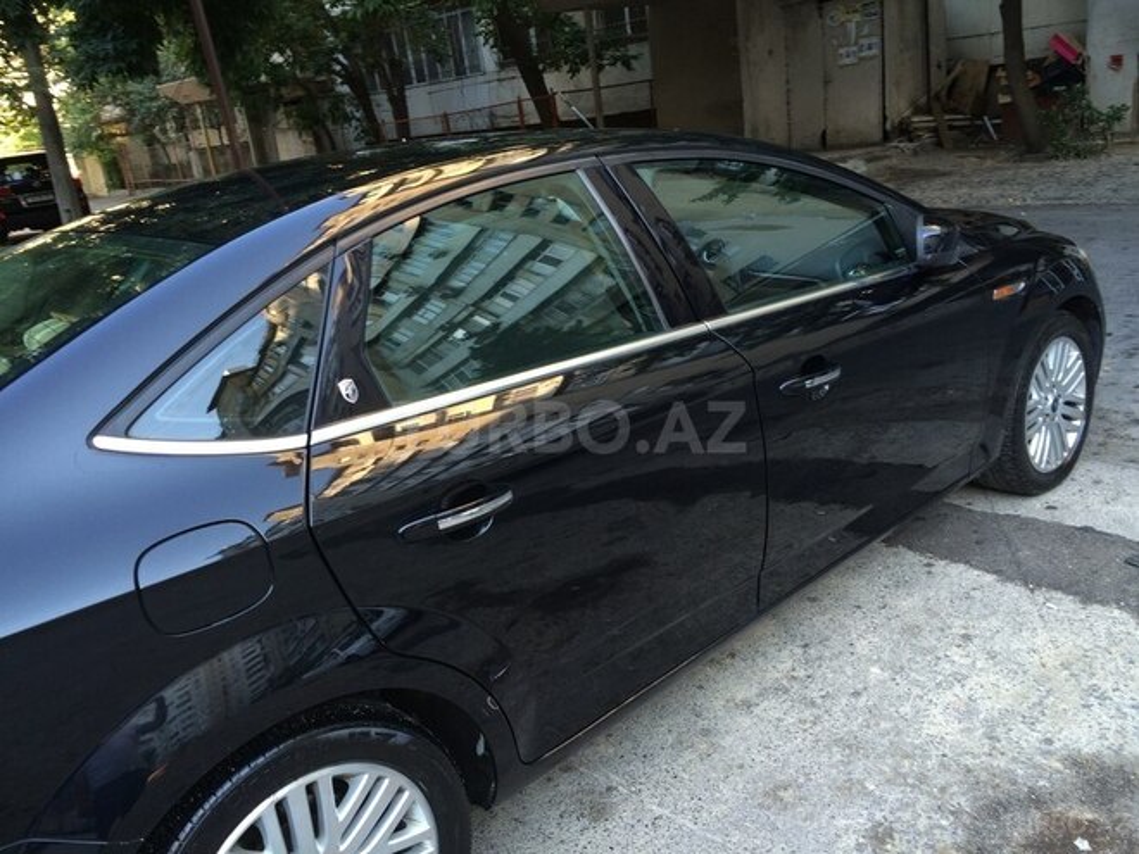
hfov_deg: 61.7
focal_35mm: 29
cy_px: 427
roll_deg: +6.9
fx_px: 954
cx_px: 570
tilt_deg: -18.3
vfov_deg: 48.2
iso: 32
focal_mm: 4.15
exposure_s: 1/50
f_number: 2.2
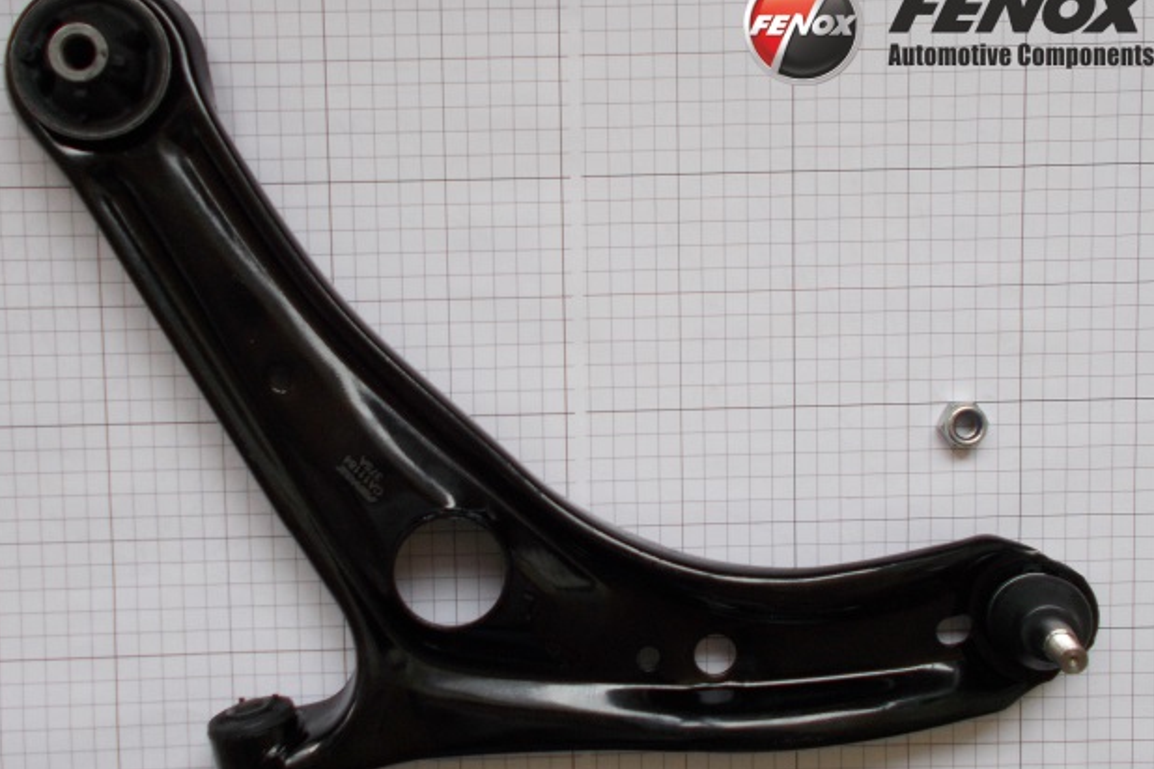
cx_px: 575
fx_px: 897
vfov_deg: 46.4
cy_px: 411
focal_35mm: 28
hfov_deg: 65.5
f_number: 3.2
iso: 100
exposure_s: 1/25
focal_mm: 4.6
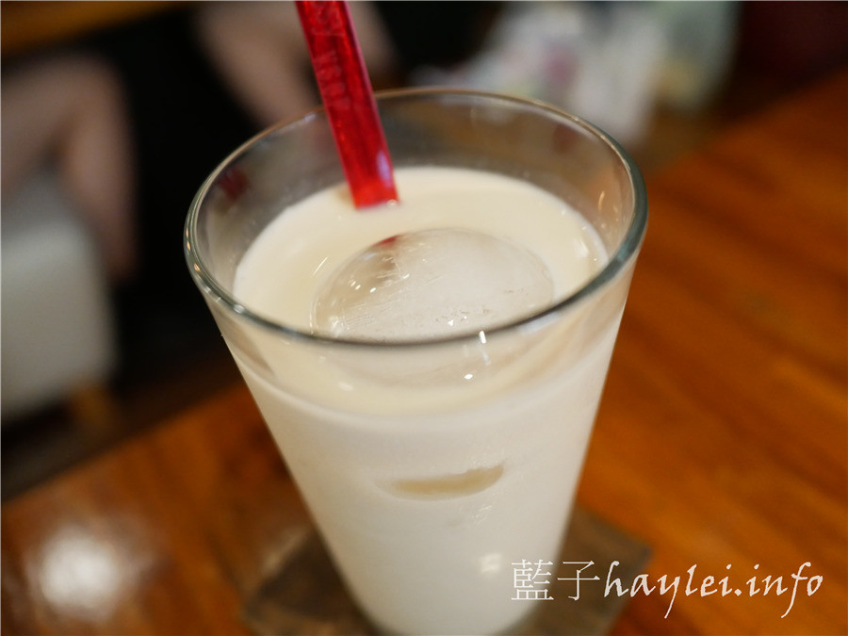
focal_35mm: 30
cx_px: 424
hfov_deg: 60.0
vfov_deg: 46.8
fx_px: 735
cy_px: 318
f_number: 1.7
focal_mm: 15
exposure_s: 1/60
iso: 2500
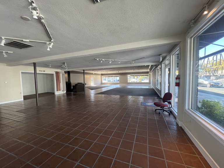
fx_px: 84
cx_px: 112
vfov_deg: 89.9
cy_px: 84
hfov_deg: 106.2
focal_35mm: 13
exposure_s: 1/120
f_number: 1.8
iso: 100
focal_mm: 1.57
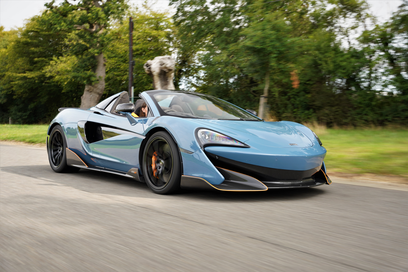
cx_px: 204
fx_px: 461
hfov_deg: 47.7
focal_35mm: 41
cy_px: 136
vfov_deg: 32.9
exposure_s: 1/50
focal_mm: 40.7
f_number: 5.6
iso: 100
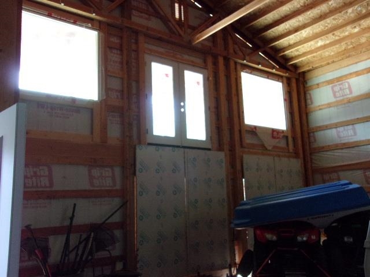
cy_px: 138
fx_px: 363
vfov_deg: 41.8
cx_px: 185
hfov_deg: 54.0
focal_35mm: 34
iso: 373
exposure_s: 1/34
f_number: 3.3
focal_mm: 6.1
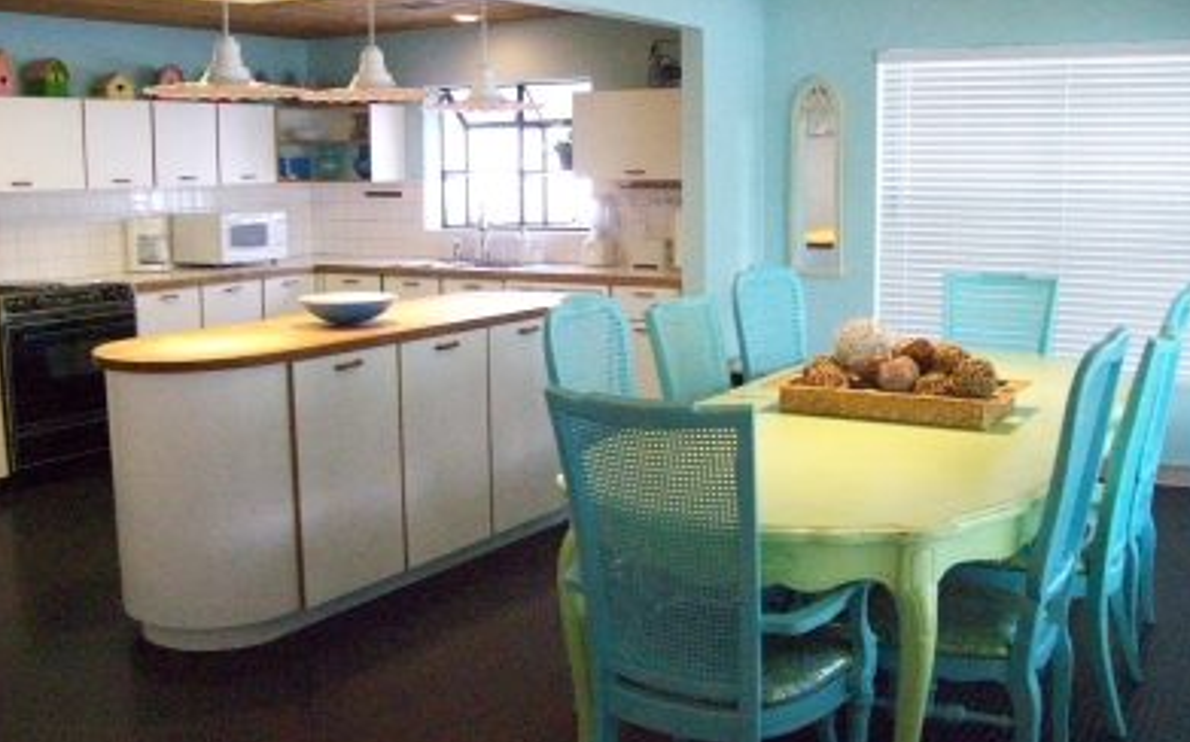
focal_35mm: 39
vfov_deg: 32.7
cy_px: 369
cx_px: 597
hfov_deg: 50.4
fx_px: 1264
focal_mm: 6
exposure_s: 1/104
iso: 800
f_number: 2.7
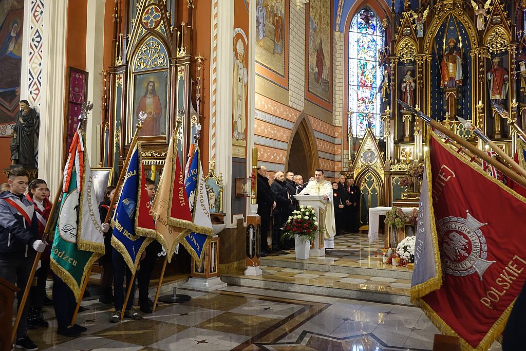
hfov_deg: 58.7
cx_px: 263
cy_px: 176
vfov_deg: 41.1
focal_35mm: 32
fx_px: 468
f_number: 2.8
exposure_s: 1/30
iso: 800
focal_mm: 11.56
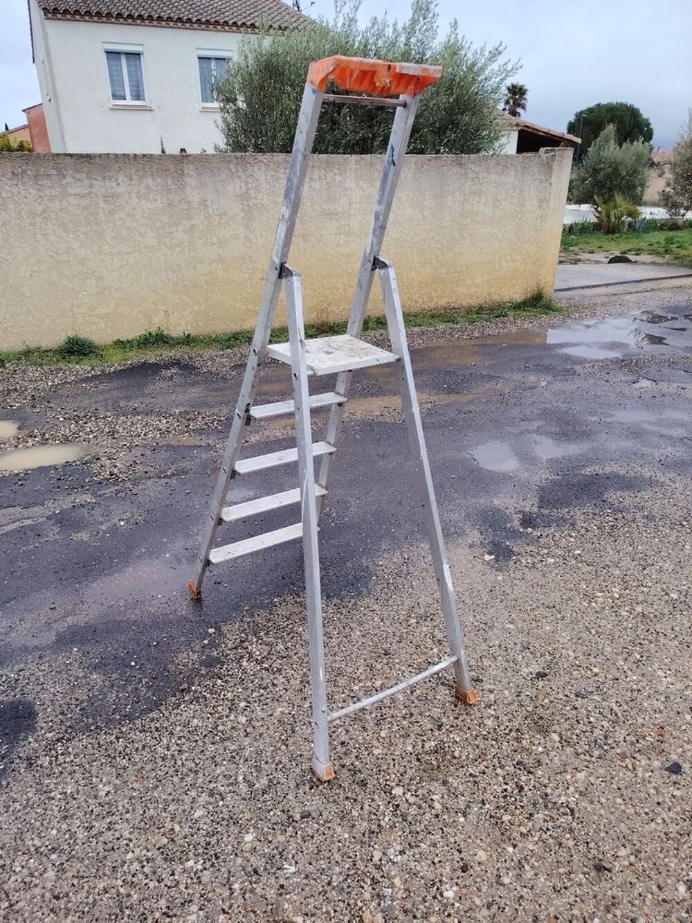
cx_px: 346
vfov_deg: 71.6
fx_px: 640
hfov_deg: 56.8
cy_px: 462
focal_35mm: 24
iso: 100
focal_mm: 5.25
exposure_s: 1/104
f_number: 1.75
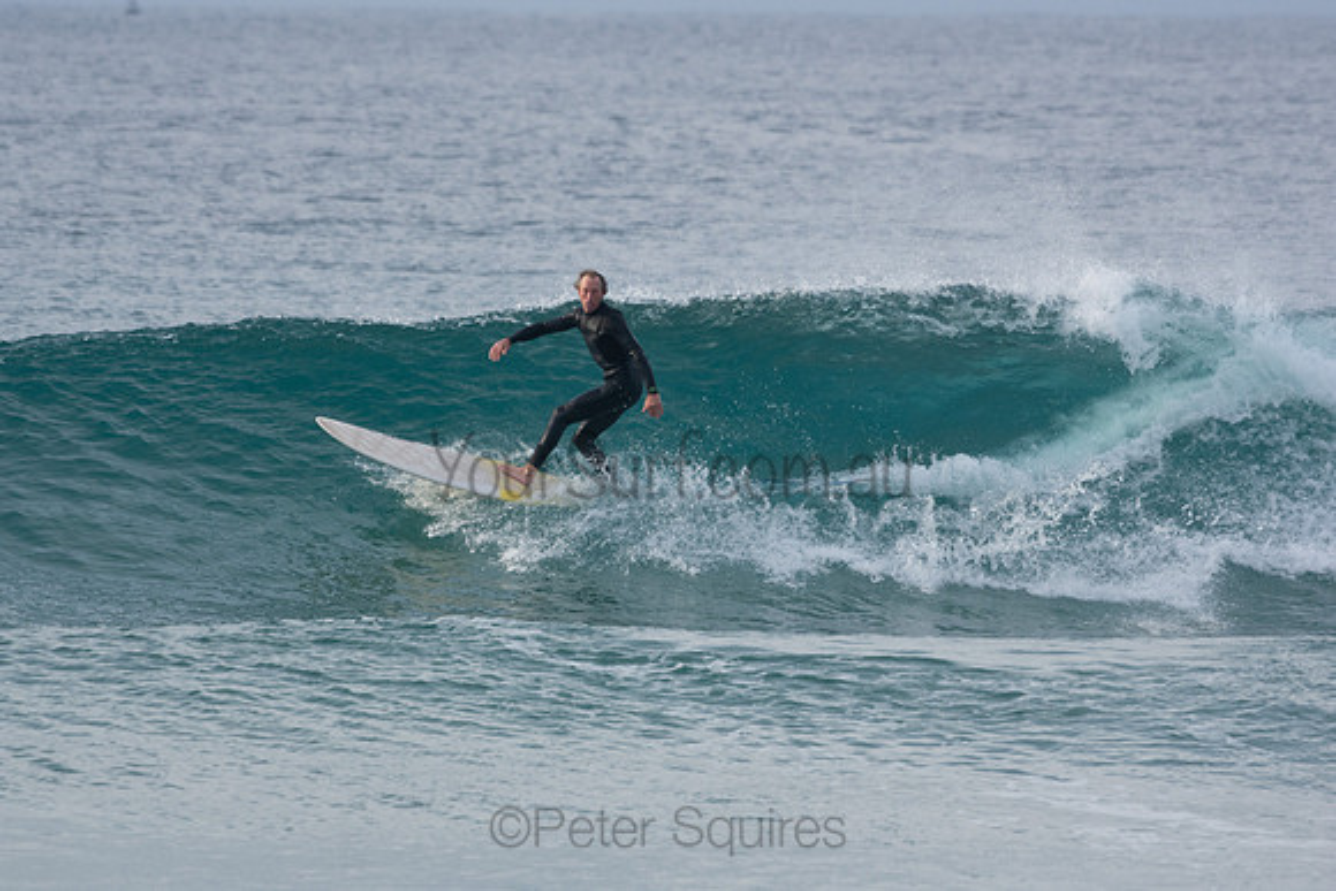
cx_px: 668
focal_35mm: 480
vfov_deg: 2.9
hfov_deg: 4.3
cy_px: 446
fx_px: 17817
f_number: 5.6
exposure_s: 1/1600
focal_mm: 320
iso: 560
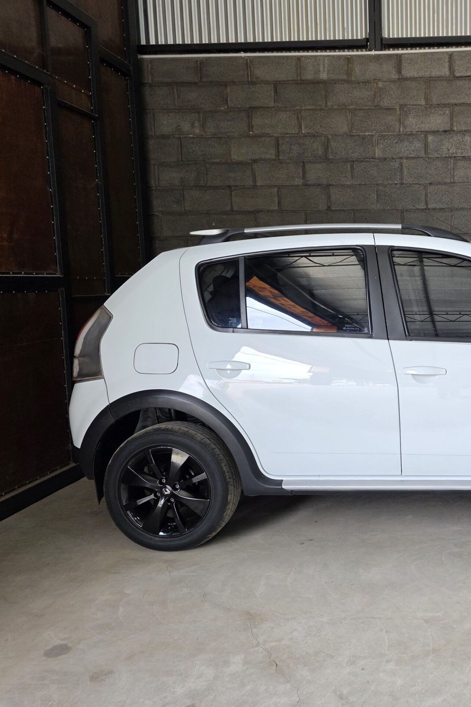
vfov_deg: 58.7
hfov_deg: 38.3
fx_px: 628
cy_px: 353
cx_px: 424
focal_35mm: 32
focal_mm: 6.3
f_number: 1.7
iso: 100
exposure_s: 1/180
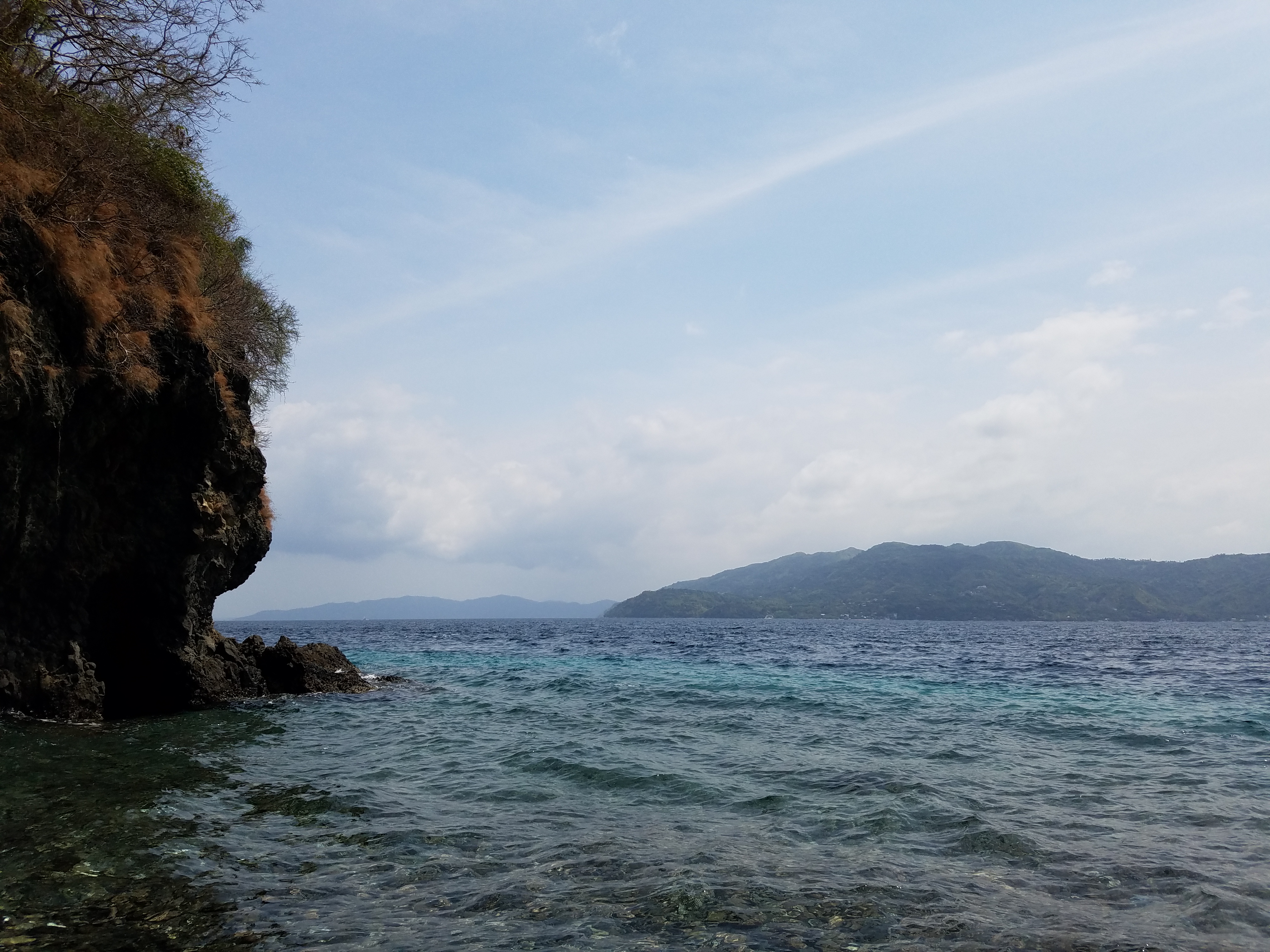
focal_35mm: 26
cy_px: 476
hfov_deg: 67.3
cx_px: 635
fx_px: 954
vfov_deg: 53.1
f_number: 1.7
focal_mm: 4.2
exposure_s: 1/4752
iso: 50
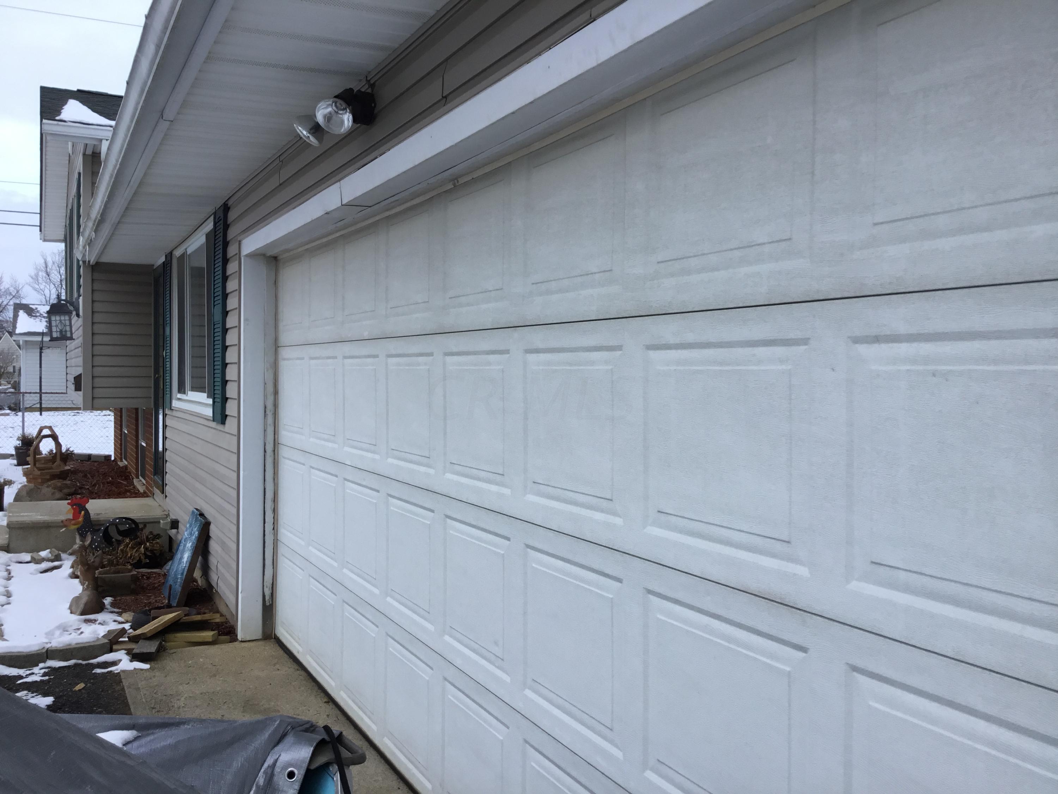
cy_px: 397
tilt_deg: -1.5
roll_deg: -0.7
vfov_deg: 45.4
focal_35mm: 31
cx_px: 529
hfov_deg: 58.4
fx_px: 947
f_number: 2.4
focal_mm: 3.3
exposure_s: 1/206
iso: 25
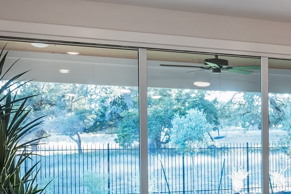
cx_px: 480
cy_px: 195
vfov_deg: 17.1
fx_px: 630
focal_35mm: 78
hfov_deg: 20.6
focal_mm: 22
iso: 320
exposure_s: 1/8
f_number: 8
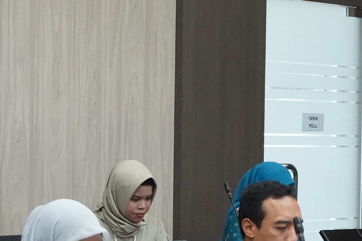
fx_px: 1569
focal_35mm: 156
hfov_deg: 12.7
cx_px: 484
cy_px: 172
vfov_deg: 8.8
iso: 10000
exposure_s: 1/250
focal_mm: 42
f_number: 5.6
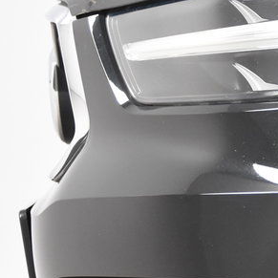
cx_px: 519
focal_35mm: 224
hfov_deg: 7.6
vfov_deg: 7.7
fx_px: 2035
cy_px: 330
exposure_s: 1/60
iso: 1600
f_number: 4
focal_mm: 40
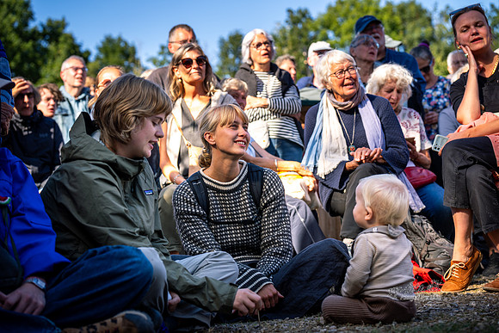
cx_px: 250
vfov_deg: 19.5
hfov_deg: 28.8
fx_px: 970
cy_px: 166
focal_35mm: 70
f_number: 4
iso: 100
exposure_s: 1/400
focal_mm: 70
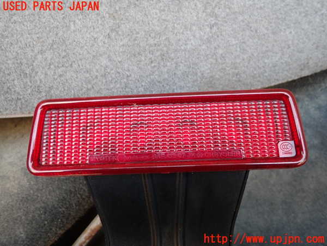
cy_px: 123
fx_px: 283
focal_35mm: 30
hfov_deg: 60.0
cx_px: 164
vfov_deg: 46.8
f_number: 2.3
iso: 200
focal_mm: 5.4
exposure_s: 1/50
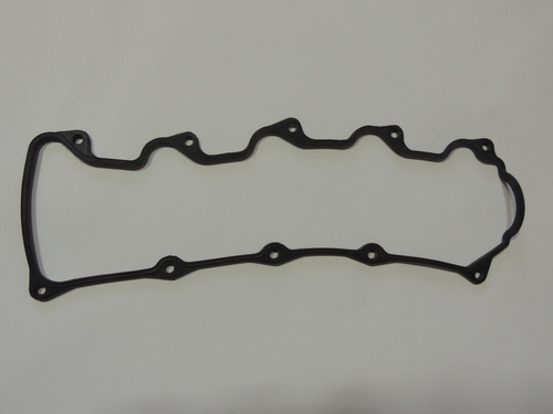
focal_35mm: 33
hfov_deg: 55.4
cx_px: 276
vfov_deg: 42.9
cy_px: 207
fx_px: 527
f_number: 3.2
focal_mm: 5.8
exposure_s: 1/30
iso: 400
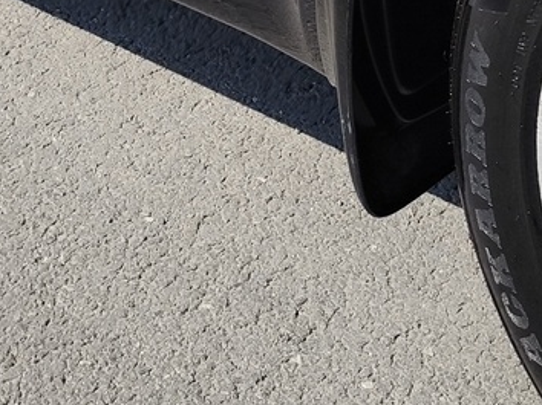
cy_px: -310
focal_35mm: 104
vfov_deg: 13.0
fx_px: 1627
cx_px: 279
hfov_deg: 18.9
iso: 50
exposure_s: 1/1340
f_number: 1.65
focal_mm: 6.14
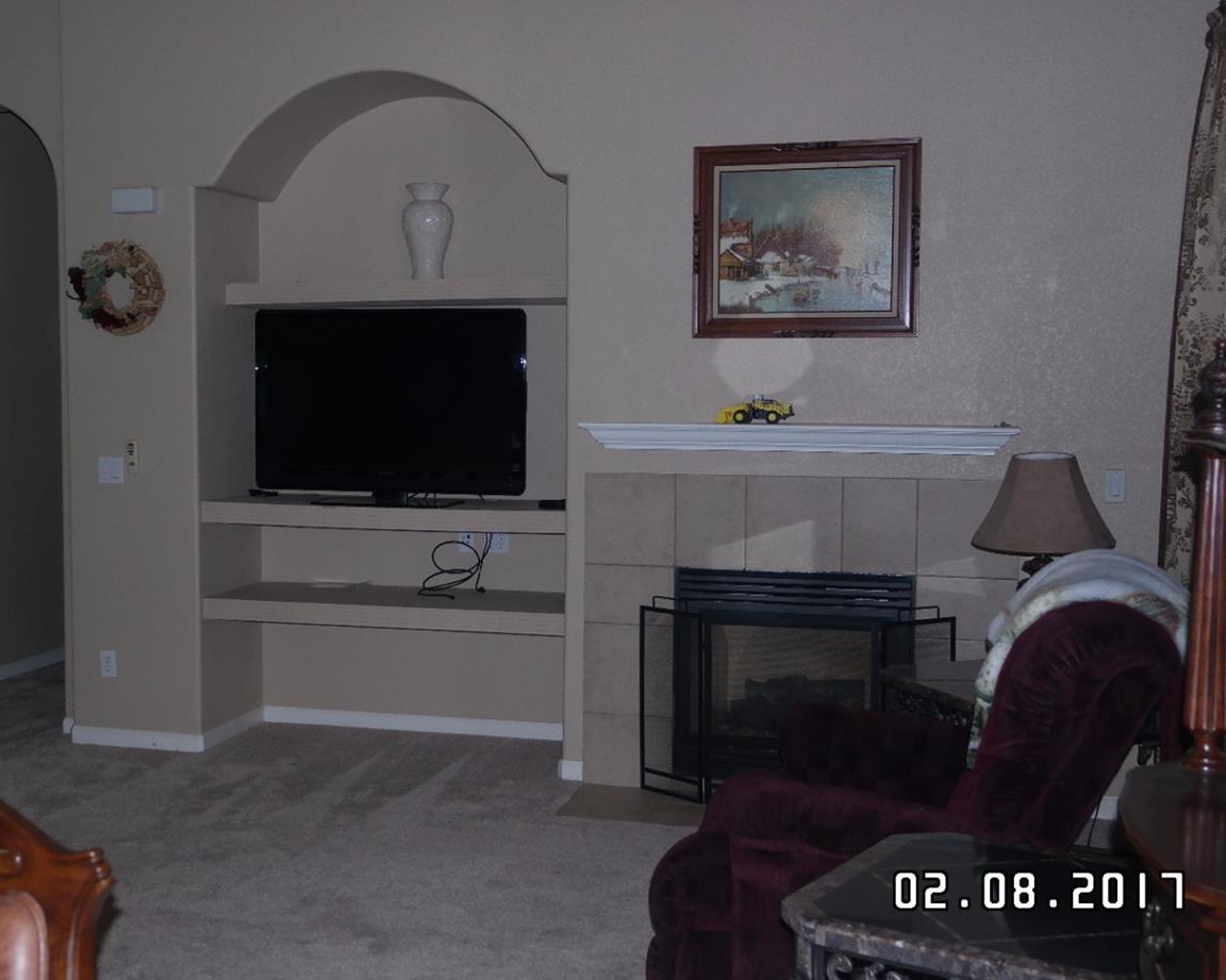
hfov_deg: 41.9
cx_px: 501
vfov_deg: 34.1
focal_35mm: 44
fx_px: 1596
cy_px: 477
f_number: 3.5
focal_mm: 24
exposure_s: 1/50
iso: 400
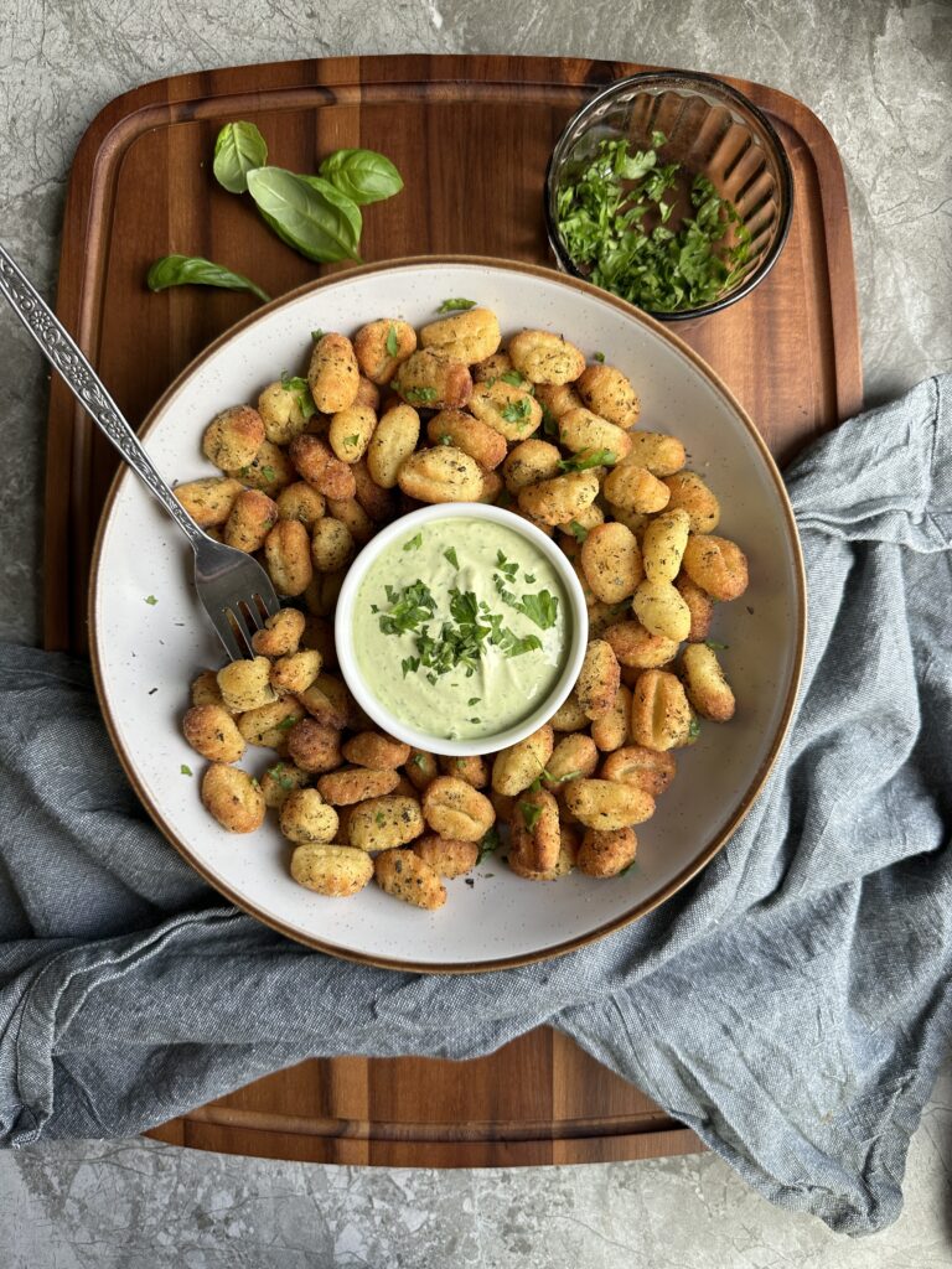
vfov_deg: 71.6
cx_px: 476
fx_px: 880
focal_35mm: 24
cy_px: 634
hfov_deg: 56.8
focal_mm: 6.86
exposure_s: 1/207
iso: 64
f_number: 1.78
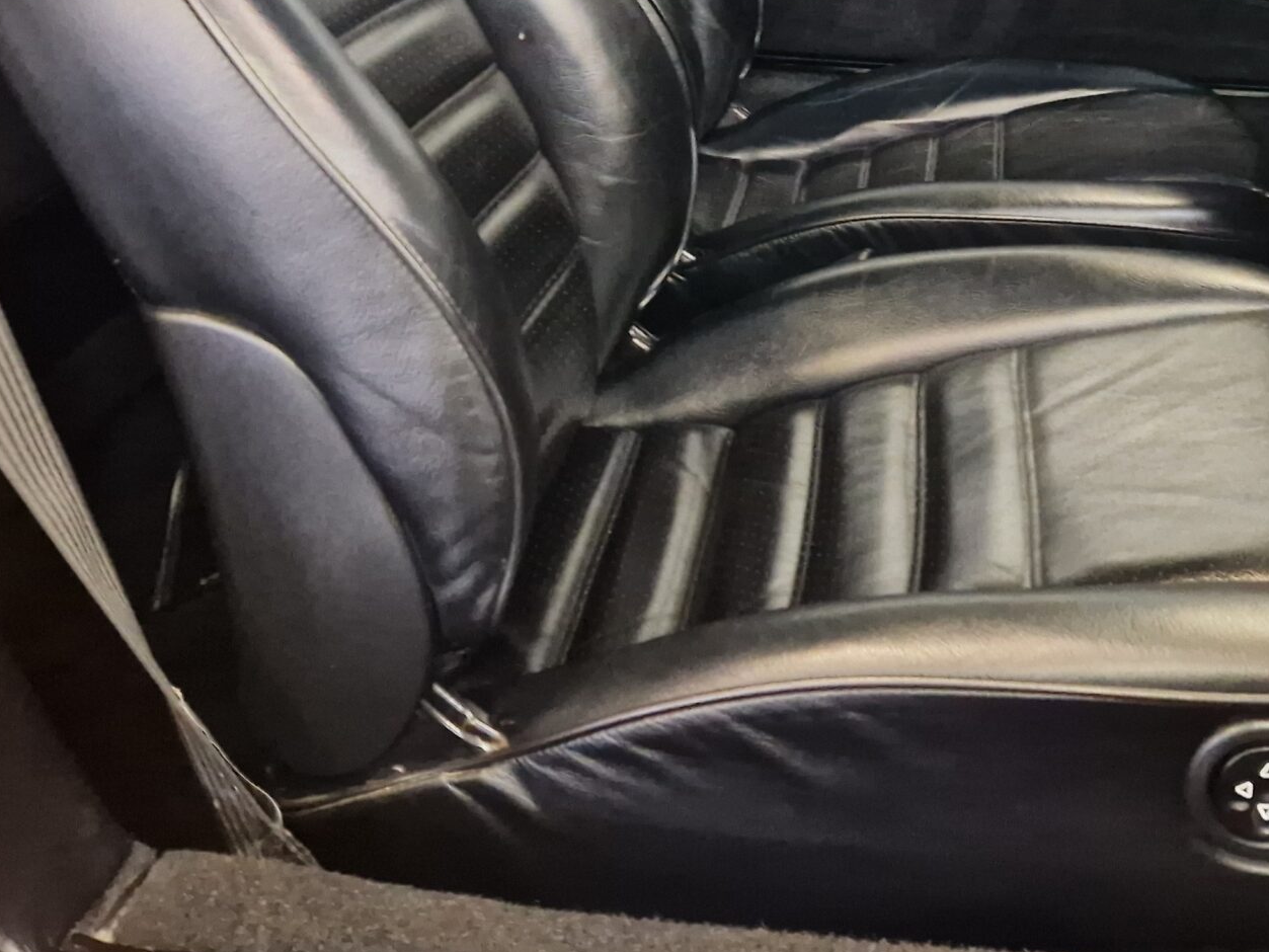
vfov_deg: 29.2
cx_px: 771
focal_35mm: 47
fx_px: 1723
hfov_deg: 40.2
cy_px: 34
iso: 640
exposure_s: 1/50
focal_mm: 5.4
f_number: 1.8
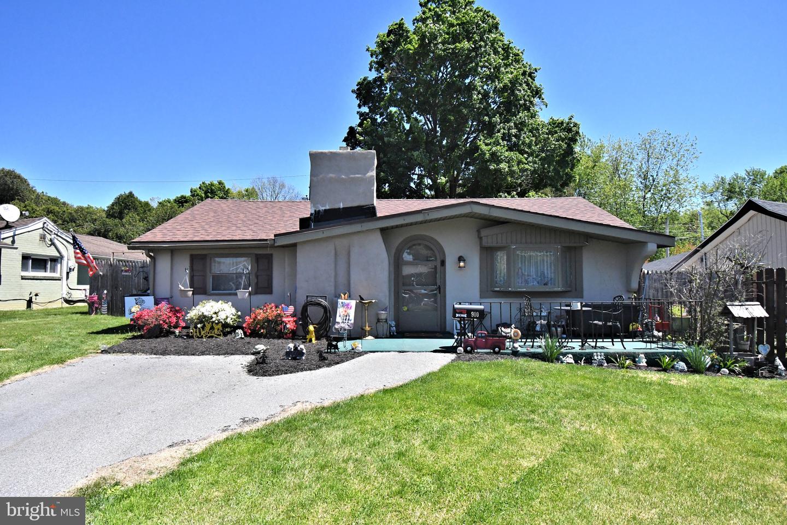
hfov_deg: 86.9
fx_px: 415
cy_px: 262
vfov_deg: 64.6
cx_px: 394
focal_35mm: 19
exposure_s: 1/6400
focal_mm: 13
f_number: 6.3
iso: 2000
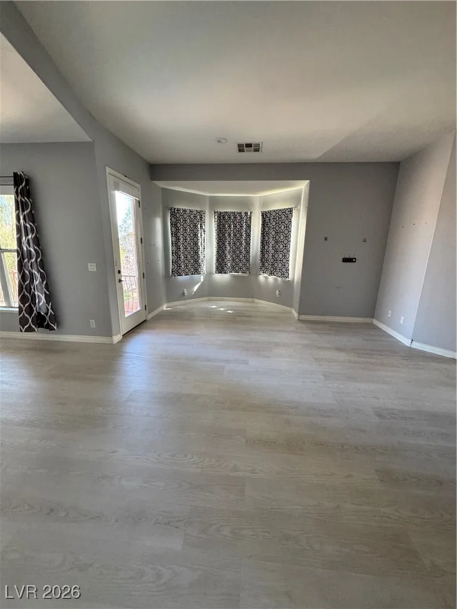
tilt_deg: -15.2
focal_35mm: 14
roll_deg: -0.2
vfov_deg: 102.1
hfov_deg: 85.7
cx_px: 228
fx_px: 246
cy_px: 304
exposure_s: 1/99
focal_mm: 2.22
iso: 250
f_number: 2.2
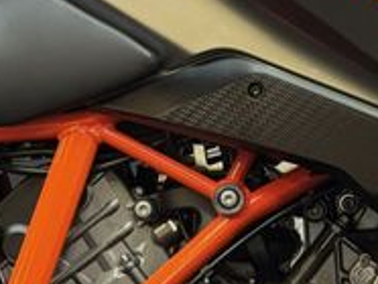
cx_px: 411
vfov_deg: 8.9
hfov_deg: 11.8
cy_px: -22
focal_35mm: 165
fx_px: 1804
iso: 80
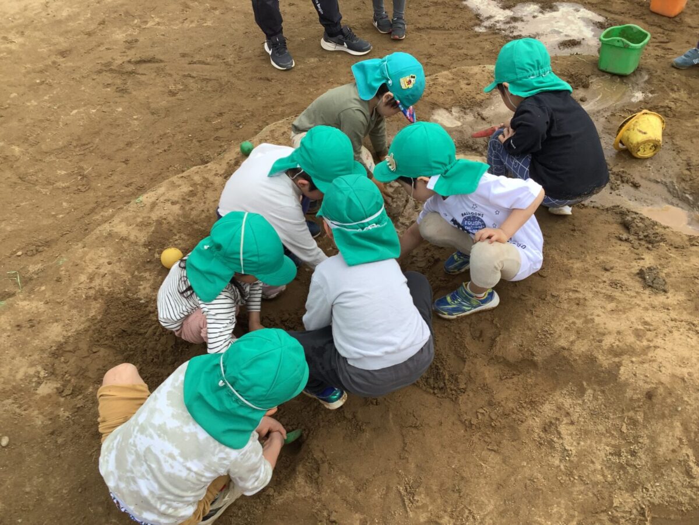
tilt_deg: -49.1
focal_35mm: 31
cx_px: 350
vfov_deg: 45.4
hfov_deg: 58.4
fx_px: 626
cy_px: 262
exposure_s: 1/769
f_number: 2.4
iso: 25
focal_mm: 3.3
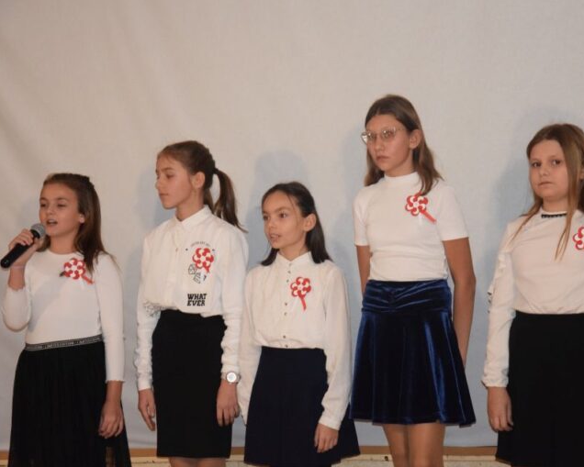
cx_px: 308
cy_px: 233
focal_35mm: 128
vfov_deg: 12.1
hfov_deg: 15.1
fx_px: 2205
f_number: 5.3
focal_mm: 75
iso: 3200
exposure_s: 1/60
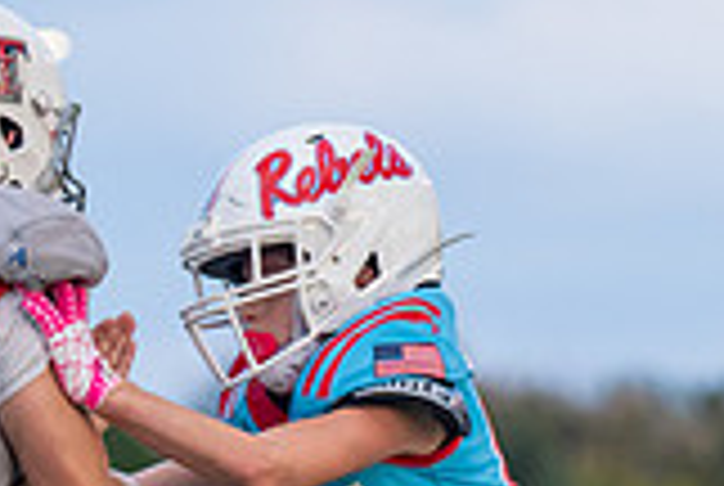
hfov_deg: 2.8
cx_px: -271
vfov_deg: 1.9
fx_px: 14587
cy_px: 610
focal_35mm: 724
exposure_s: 1/1250
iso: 1000
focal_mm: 123
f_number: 2.8
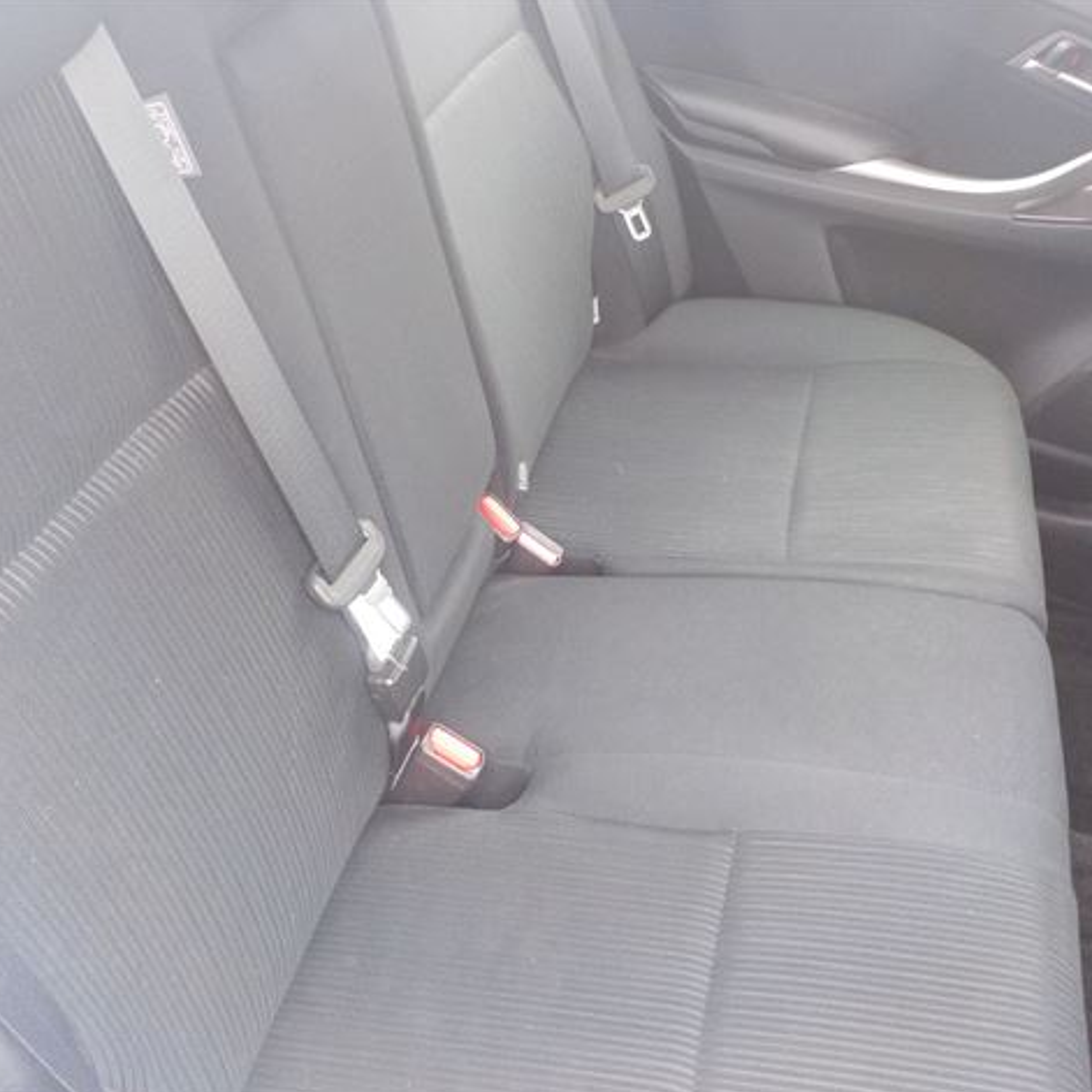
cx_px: 594
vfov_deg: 46.0
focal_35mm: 36
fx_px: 1285
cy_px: 549
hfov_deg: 46.0
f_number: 3.3
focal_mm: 4.1
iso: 320
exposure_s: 1/30
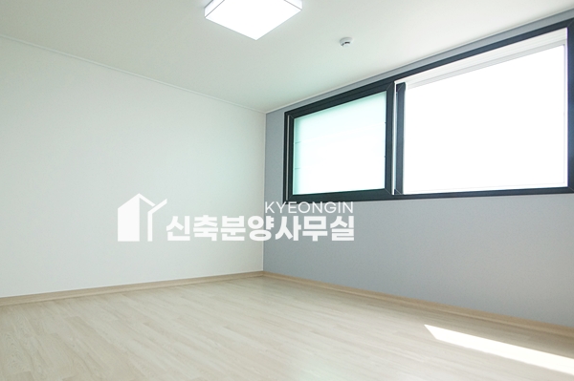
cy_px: 214
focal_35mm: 20
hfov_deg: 83.2
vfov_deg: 61.6
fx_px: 319
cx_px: 235
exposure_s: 1/640
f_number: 4
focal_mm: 10
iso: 800
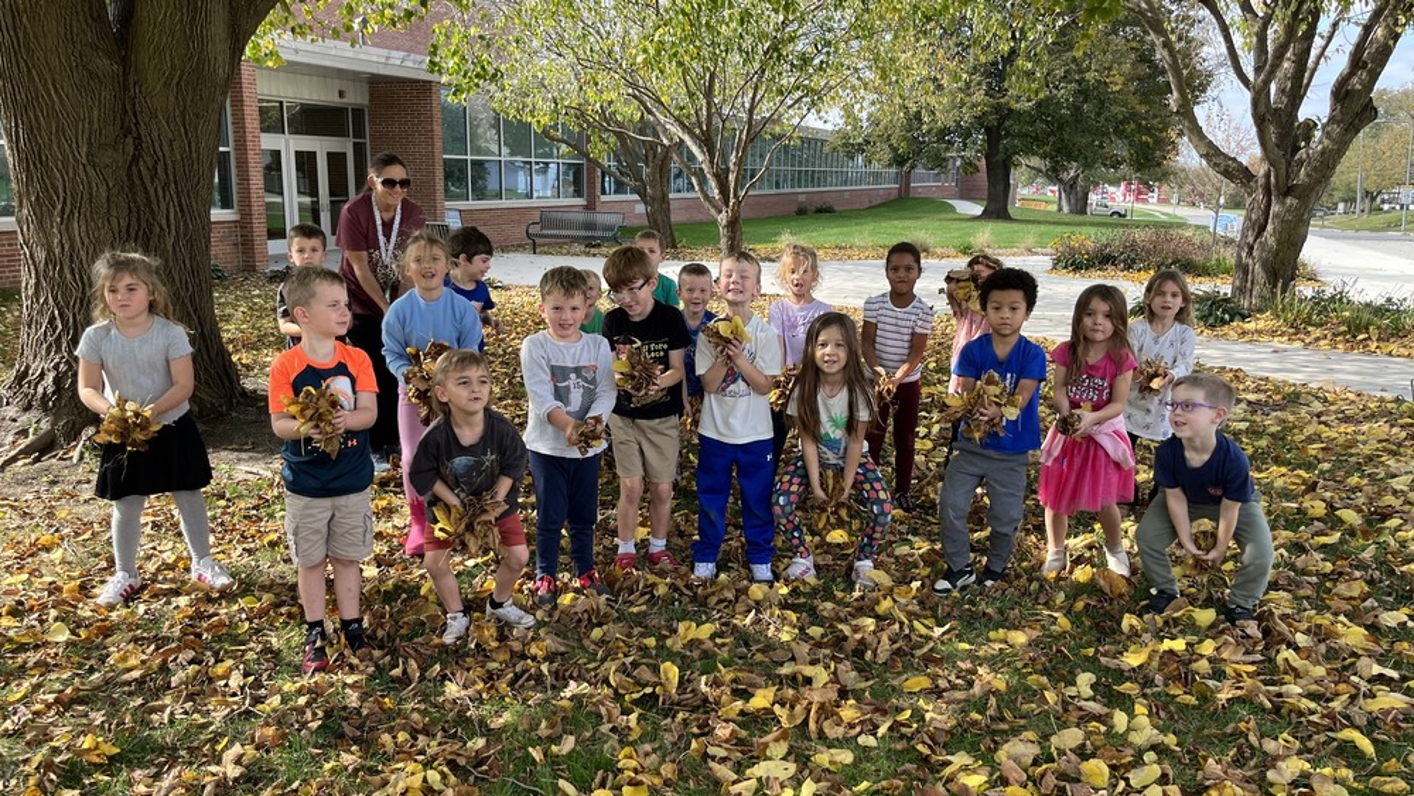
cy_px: 386
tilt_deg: -11.4
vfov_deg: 40.2
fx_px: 1088
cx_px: 699
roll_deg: -0.7
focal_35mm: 29
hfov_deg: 66.1
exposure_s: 1/710
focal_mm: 5.1
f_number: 1.6
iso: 50
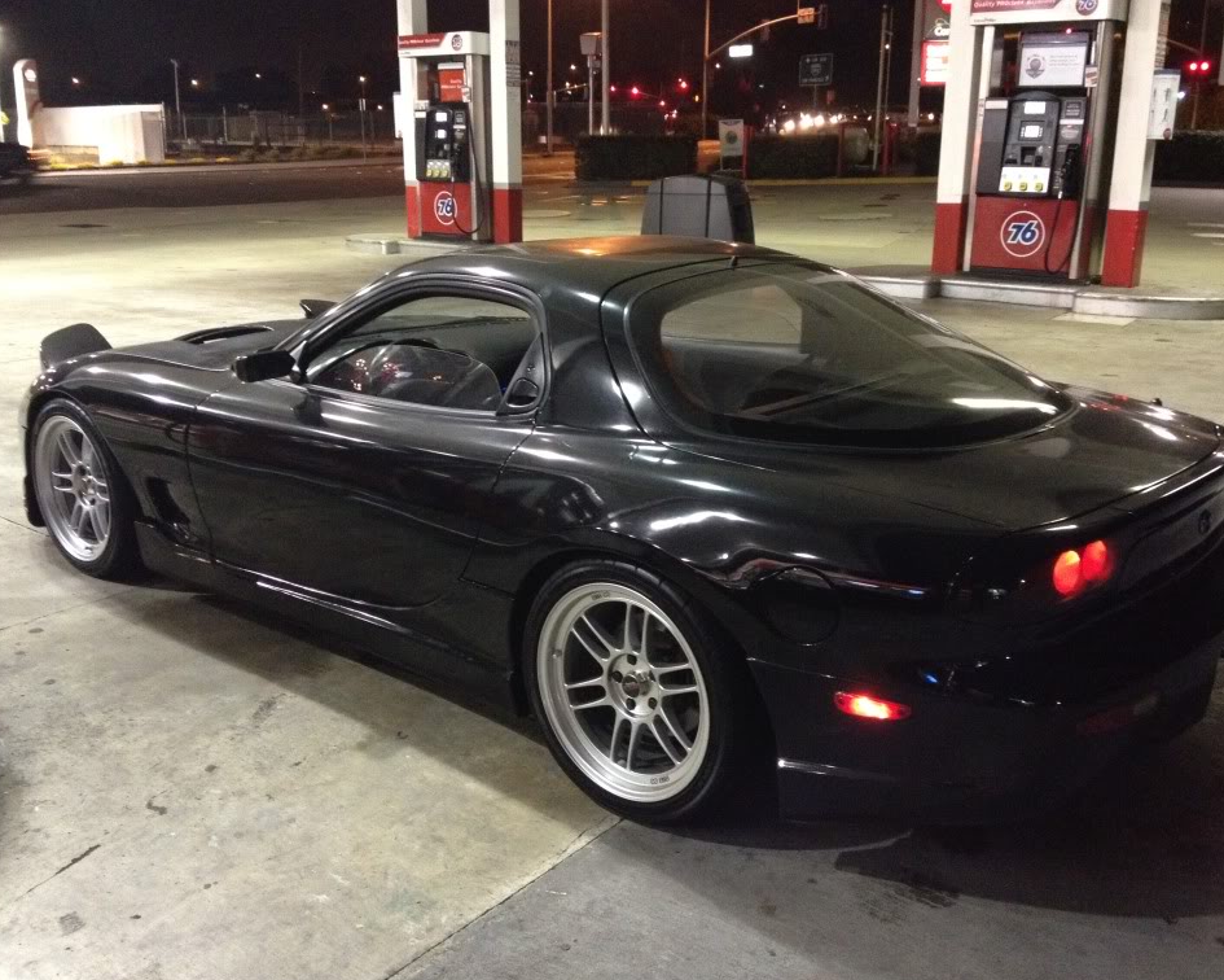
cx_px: 652
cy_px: 496
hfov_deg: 49.1
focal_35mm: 37
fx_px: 1340
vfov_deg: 40.1
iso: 500
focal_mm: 4.3
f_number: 2.4
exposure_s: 1/15
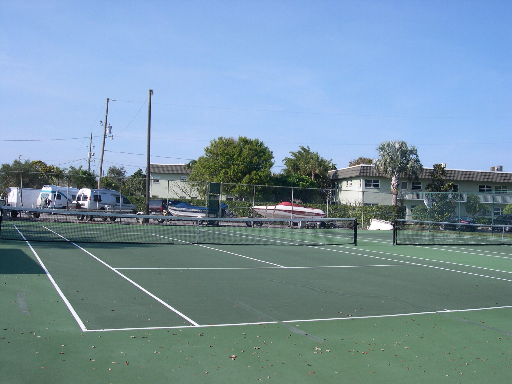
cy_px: 192
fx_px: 562
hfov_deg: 49.0
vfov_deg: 37.7
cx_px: 256
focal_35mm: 38
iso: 100
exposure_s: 1/245
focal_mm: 8
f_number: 7.6
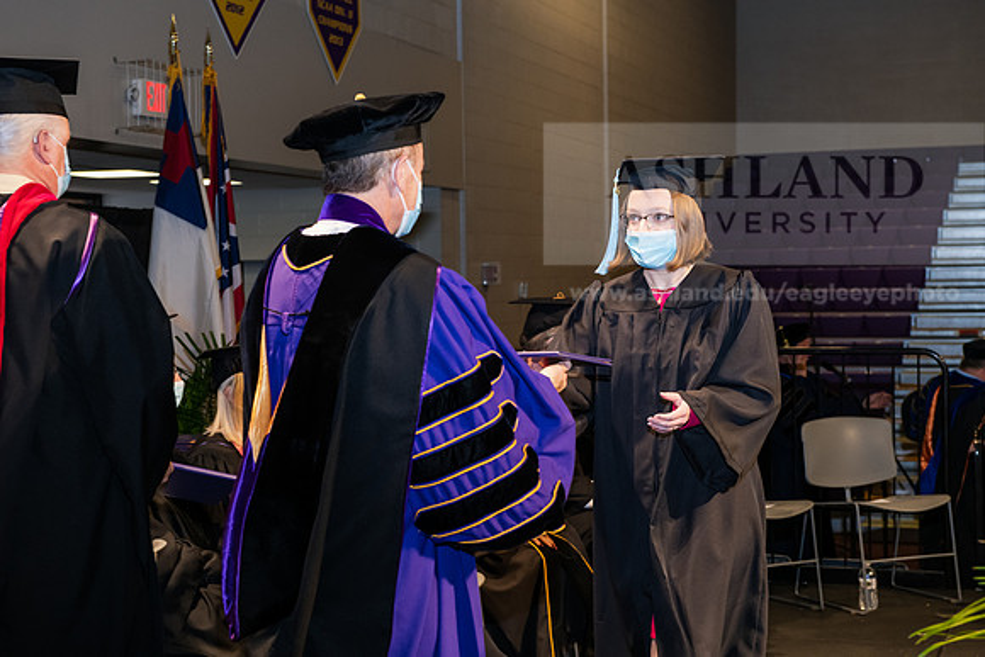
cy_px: 328
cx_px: 492
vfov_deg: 20.6
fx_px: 1806
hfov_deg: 30.5
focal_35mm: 66
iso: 1600
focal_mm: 66
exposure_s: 1/200
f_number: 6.3
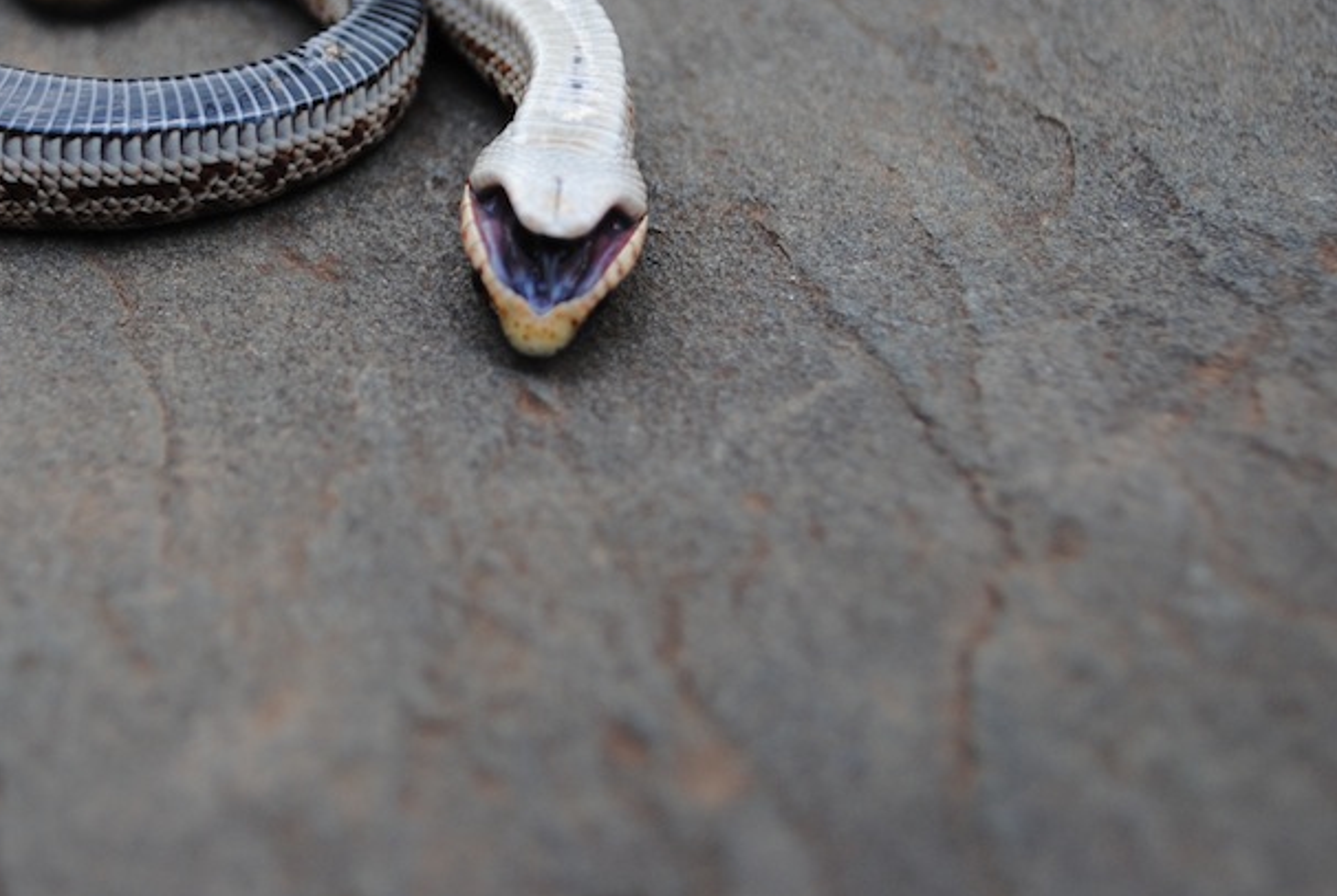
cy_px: 157
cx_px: 388
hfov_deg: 24.8
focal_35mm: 81
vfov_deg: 16.8
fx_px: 3013
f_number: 4.8
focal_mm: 32
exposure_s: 1/640
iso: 200
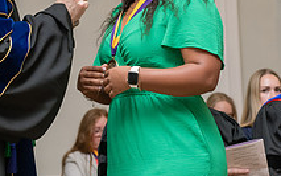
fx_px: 1233
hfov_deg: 13.0
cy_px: 6
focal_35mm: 161
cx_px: 91
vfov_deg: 8.1
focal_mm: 58
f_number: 4.5
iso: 1250
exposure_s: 1/200
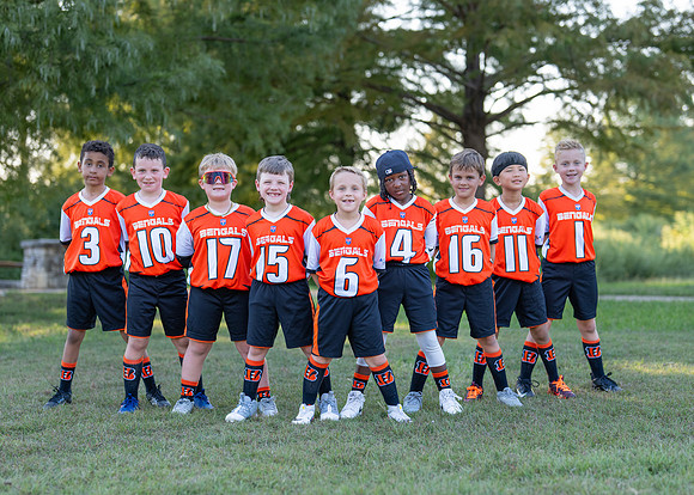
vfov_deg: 22.3
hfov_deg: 30.9
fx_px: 1255
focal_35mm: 64
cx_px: 332
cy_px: 261
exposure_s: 1/800
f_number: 1.8
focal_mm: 50
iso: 160
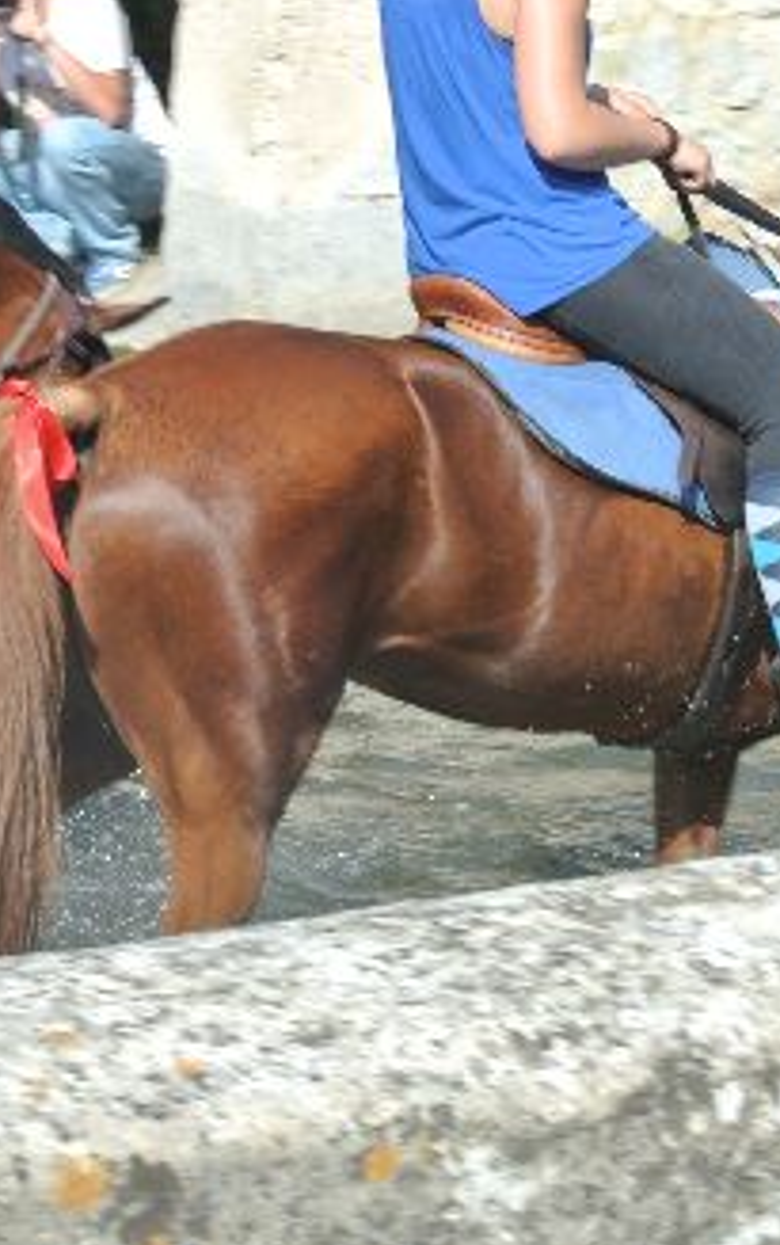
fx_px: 6855
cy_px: 432
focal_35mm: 202
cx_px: 647
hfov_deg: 6.5
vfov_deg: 10.4
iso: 100
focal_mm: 30
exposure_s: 1/100
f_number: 8
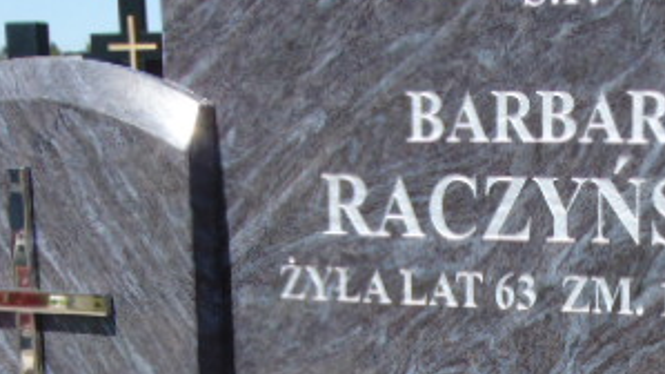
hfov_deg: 21.6
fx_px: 1728
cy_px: 501
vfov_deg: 12.0
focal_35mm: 98
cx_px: 514
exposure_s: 1/800
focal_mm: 7.6
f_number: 3.3
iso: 80
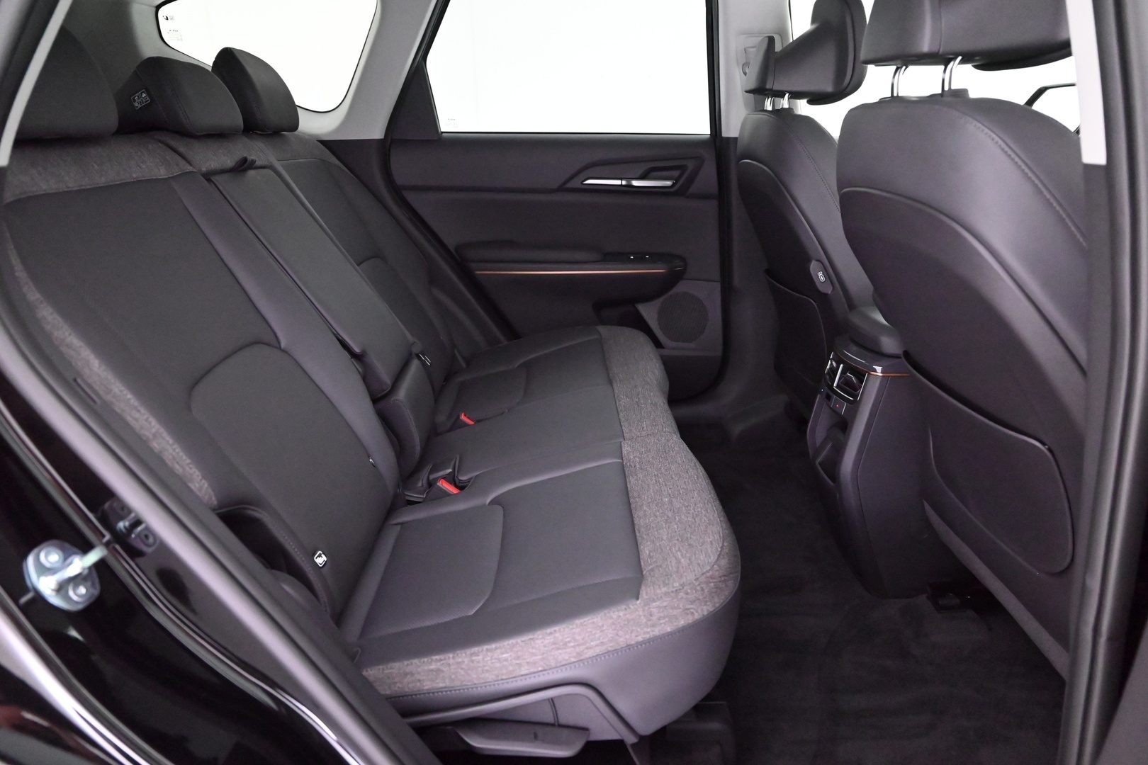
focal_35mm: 24
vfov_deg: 53.1
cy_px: 382
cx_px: 574
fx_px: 765
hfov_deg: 73.7
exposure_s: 1/60
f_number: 4
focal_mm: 24
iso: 14400
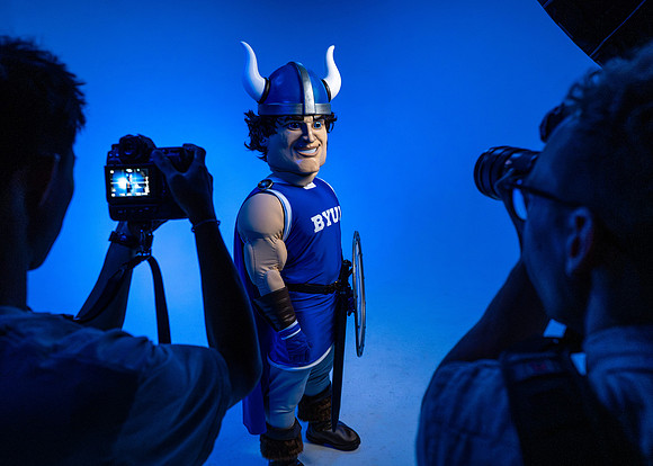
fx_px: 502
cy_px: 215
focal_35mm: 27
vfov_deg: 49.8
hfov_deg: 66.0
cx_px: 345
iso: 4000
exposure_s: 1/250
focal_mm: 24
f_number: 4
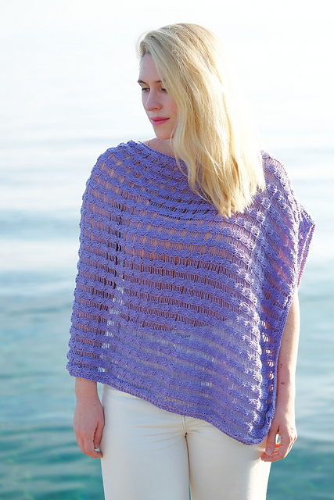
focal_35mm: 75
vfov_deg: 27.0
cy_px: 250
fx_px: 1043
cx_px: 167
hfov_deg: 18.2
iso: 320
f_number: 2.2
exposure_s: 1/4000
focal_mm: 50
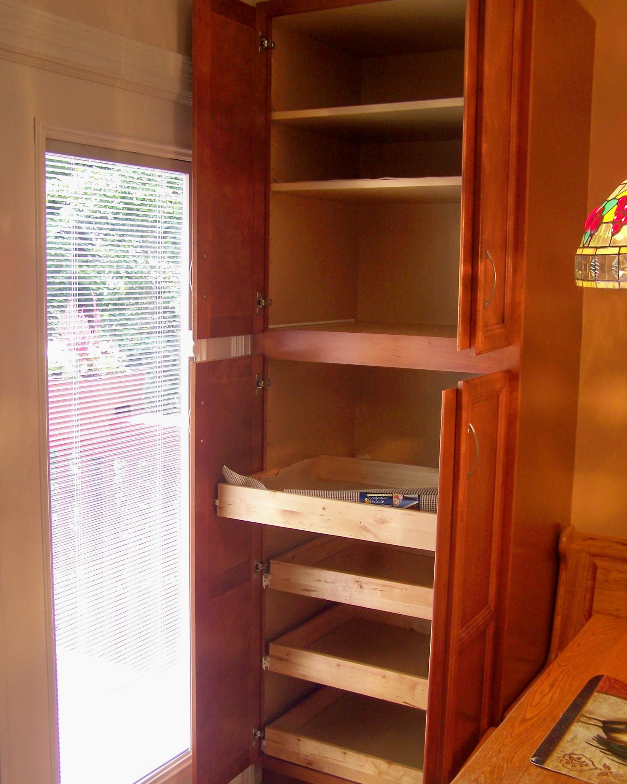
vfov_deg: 45.8
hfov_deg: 37.3
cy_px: 410
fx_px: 928
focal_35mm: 40
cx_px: 312
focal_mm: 6.3
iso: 64
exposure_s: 1/25
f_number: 2.8
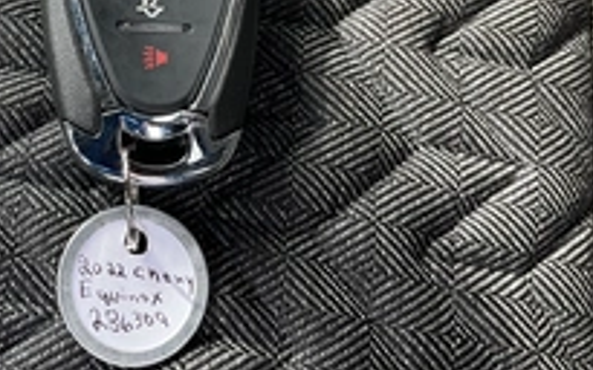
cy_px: 52
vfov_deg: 21.2
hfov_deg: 33.1
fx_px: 969
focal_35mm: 60
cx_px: 119
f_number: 1.8
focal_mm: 3
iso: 40
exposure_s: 1/122
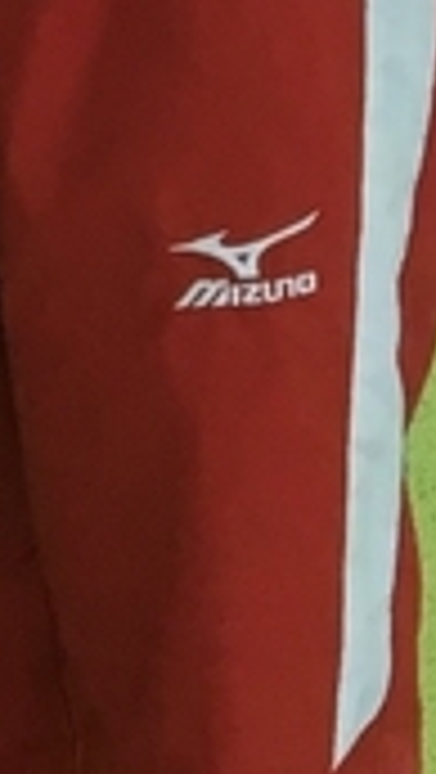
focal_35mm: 220
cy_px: -954
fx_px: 4513
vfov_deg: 9.0
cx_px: -769
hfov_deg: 5.3
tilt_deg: -6.5
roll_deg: -1.2
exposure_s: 1/30
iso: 32
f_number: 2.2
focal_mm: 4.15
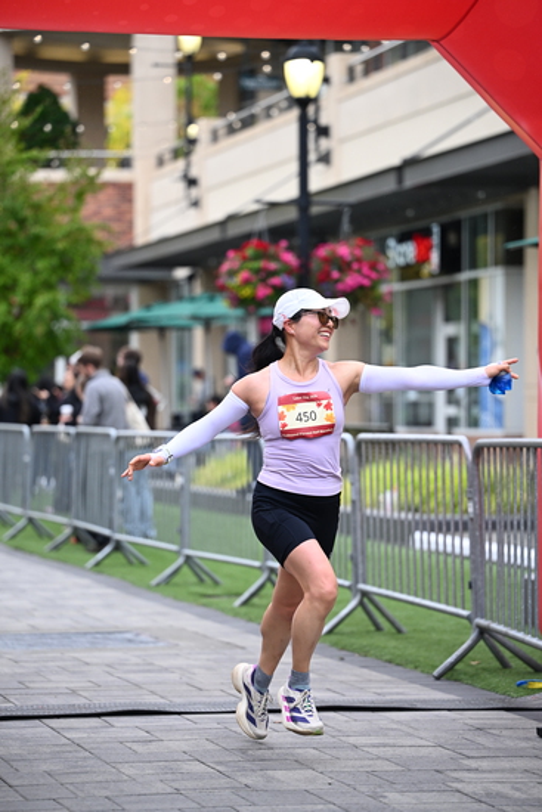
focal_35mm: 115
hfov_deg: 11.9
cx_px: 271
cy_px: 406
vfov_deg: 17.8
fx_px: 2595
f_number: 2.8
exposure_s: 1/1600
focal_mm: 115
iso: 1000
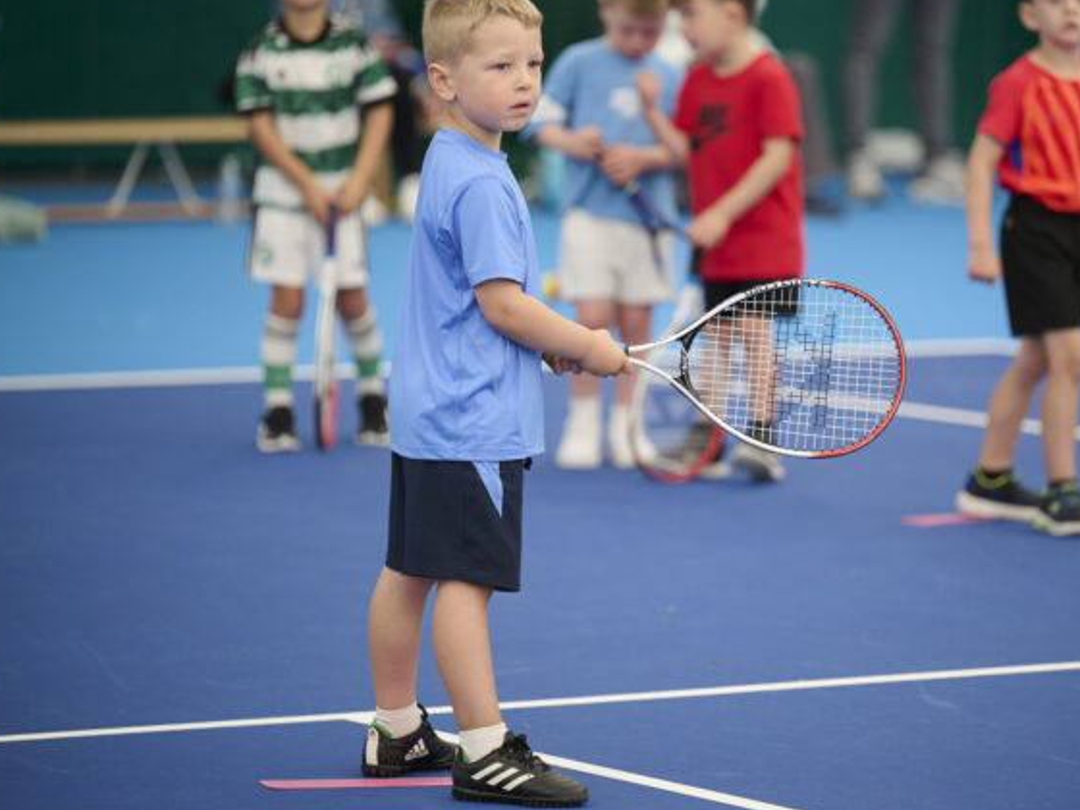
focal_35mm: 224
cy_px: 351
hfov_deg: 8.8
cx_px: 685
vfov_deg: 6.6
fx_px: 6989
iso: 1600
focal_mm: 170
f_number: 2.8
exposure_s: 1/2000
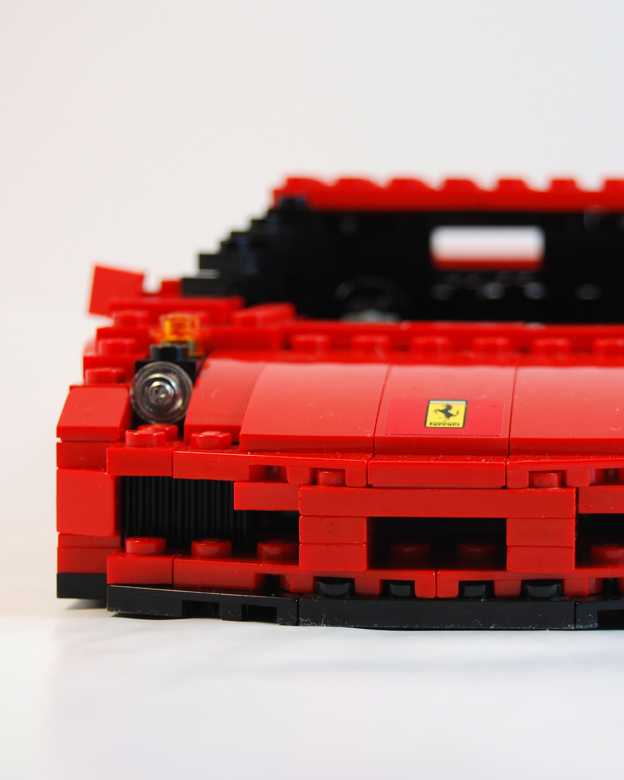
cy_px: 387
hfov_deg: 13.2
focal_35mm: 117
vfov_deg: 16.5
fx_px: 2694
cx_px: 480
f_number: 5.6
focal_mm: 55
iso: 200
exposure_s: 1/80
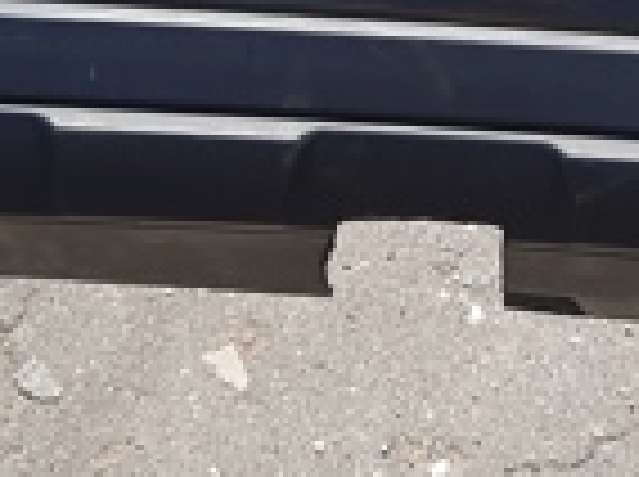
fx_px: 2082
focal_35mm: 113
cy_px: -202
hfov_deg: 17.4
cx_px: 464
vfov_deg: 12.5
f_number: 2
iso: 32
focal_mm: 4.6
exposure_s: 1/729
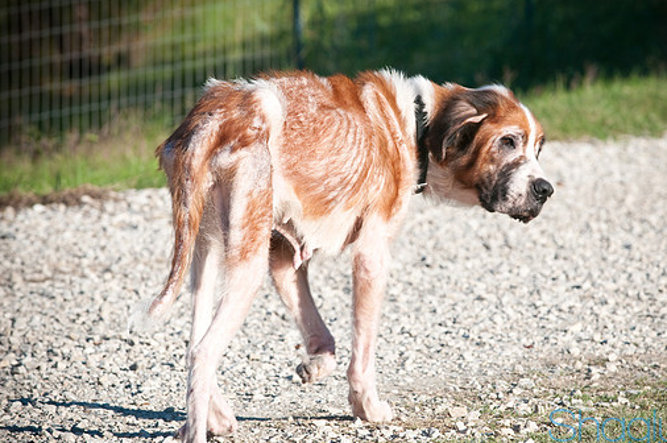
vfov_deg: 4.0
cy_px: 239
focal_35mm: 344
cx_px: 377
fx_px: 6365
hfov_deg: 6.0
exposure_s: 1/320
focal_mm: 200
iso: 200
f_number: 9
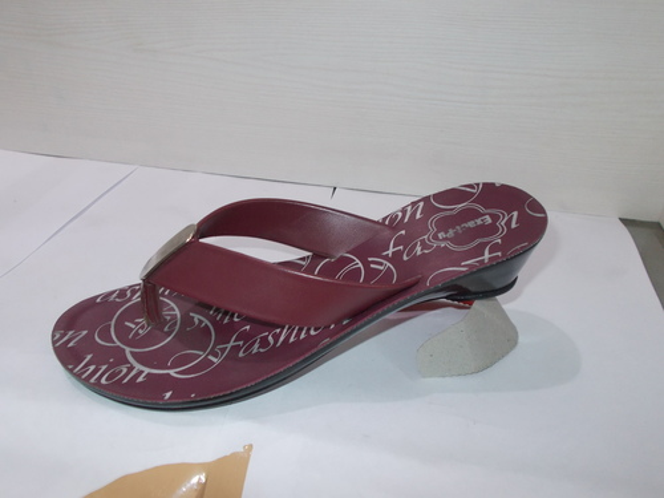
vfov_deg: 46.8
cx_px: 332
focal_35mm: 30
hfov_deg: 60.0
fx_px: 575
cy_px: 249
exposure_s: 1/25
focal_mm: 5.3
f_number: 3.4
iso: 200
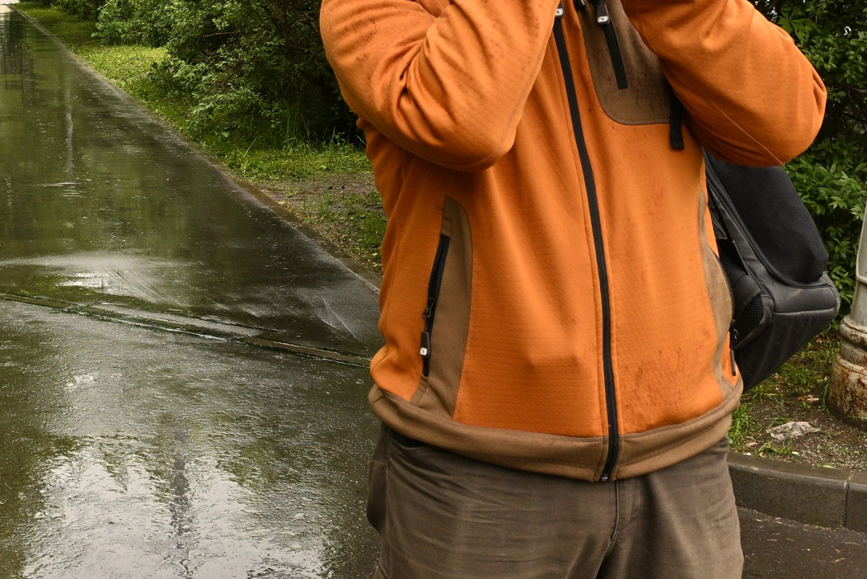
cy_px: 137
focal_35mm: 73
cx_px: 40
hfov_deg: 26.5
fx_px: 1758
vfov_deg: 18.6
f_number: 5.6
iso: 400
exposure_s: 1/125
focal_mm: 20
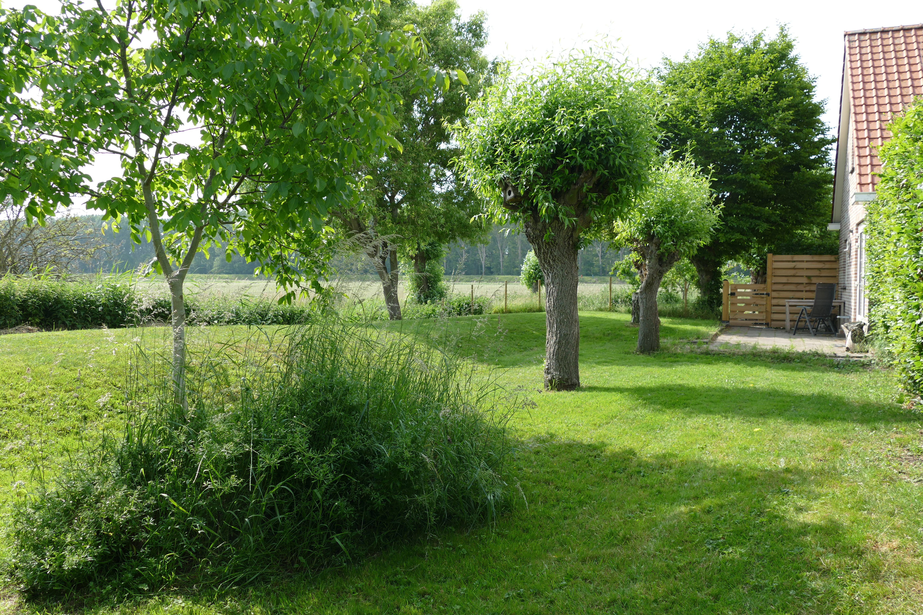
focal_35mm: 30
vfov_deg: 43.6
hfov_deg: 61.9
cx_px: 462
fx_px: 769
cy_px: 308
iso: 125
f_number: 3
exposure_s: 1/800
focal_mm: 10.85
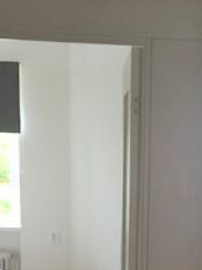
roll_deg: -0.3
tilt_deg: -13.5
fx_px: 748
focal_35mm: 96
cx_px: 171
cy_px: 372
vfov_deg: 18.7
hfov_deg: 15.2
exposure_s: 1/33
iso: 50
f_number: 2.2
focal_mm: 4.15
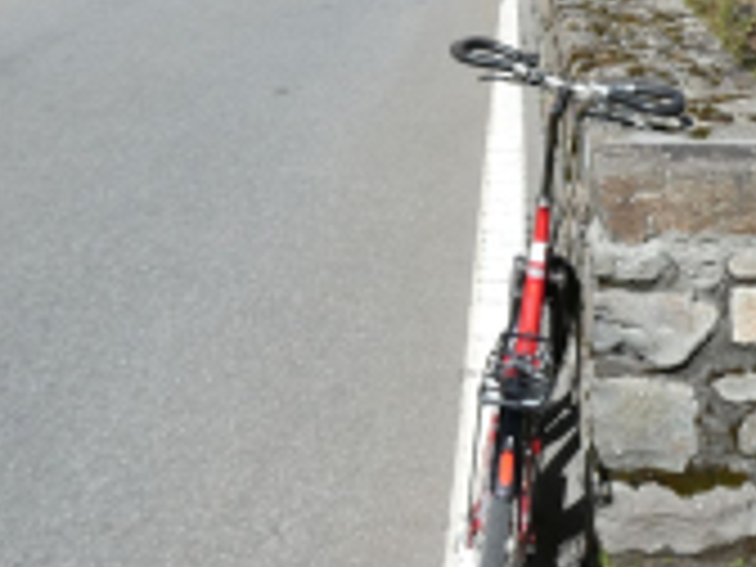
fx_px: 1441
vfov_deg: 21.0
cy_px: -86
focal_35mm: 66
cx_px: 592
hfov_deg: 28.8
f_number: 3.4
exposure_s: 1/1000
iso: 80
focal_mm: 4.7
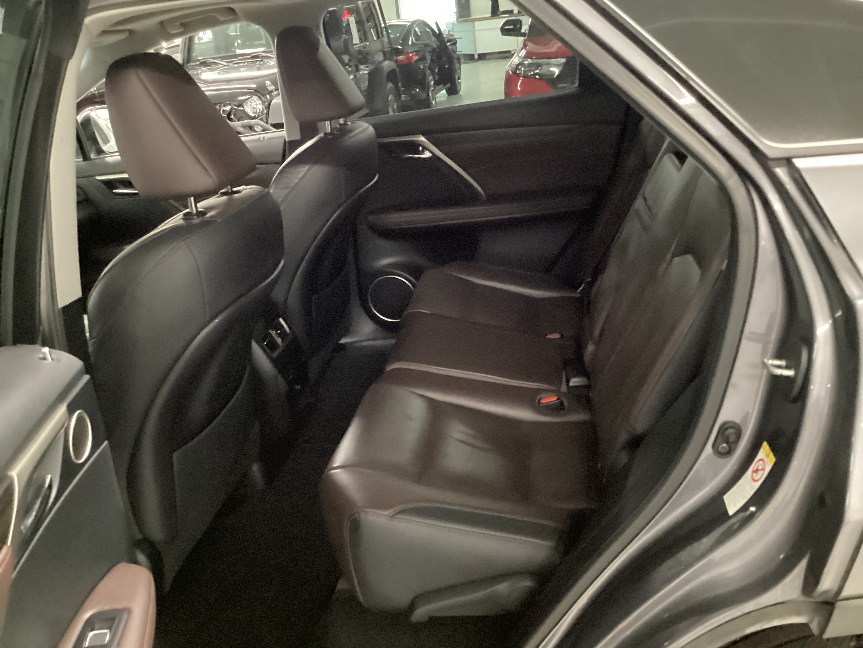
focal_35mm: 31
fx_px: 773
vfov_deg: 45.4
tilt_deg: -23.8
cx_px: 432
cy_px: 324
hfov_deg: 58.4
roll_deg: +6.7
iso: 640
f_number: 2.4
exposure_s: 1/15
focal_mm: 3.3
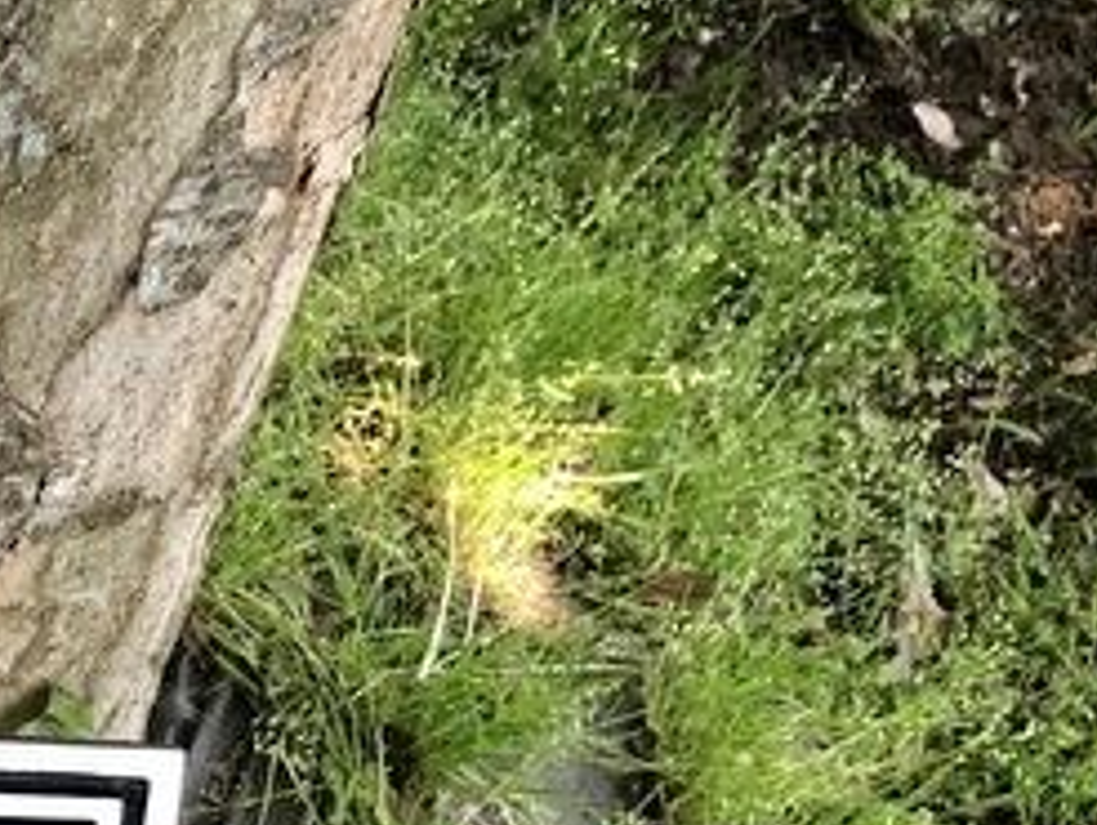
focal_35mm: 91
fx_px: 2887
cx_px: -548
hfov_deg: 18.9
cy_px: 1302
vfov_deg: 14.9
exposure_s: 1/40
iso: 25
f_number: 1.8
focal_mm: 3.99
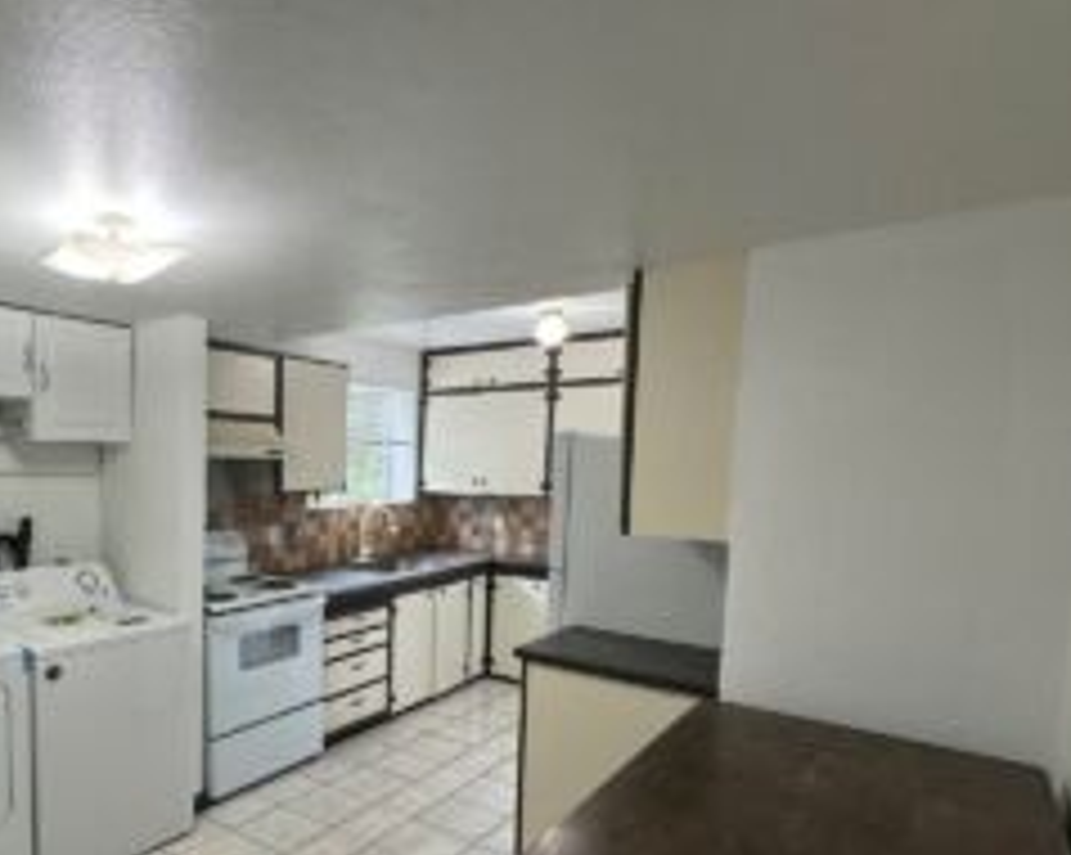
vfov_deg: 60.1
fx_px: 728
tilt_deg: -4.4
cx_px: 310
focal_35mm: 23
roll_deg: -0.7
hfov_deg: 69.3
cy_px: 526
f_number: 2.2
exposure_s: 1/120
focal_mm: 2.22
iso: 200
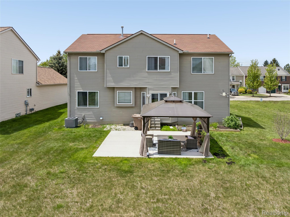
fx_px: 201
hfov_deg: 71.6
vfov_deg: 56.8
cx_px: 145
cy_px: 108
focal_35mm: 24
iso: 100
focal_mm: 12.3
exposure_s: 1/2500
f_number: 2.8
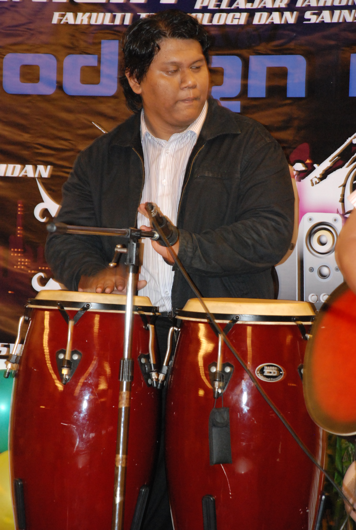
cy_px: 265
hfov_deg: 8.8
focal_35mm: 158
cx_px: 178
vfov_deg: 13.0
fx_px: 2325
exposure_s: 1/30
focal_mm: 105
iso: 1600
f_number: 5.6
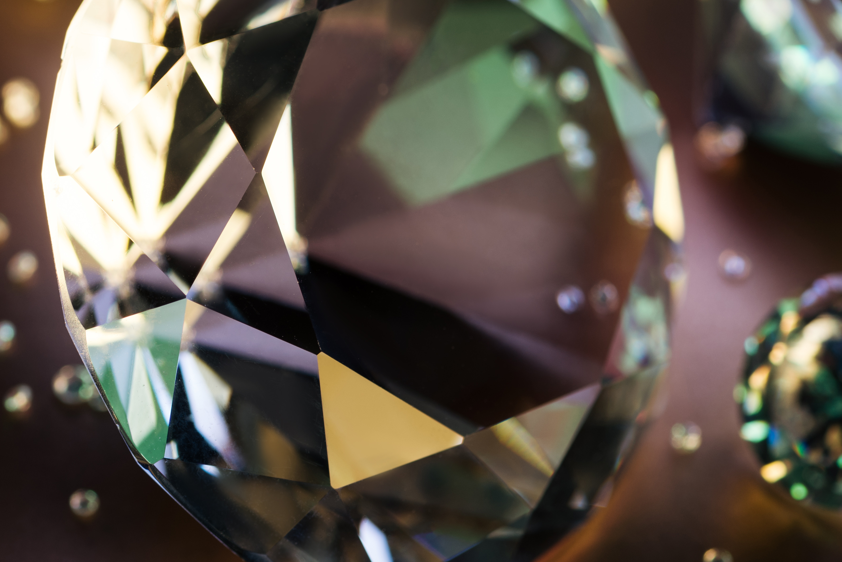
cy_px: 151
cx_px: 574
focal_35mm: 243
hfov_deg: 8.5
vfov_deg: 5.7
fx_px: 5685
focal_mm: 105
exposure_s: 1/160
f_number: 9
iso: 64
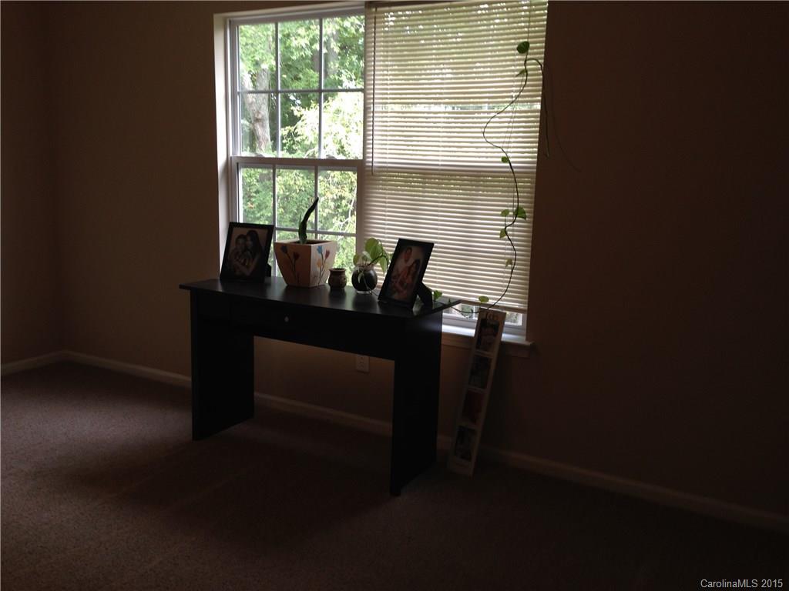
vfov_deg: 42.9
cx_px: 394
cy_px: 296
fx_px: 752
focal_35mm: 33
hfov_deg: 55.4
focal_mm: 4.12
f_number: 2.4
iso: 50
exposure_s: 1/40
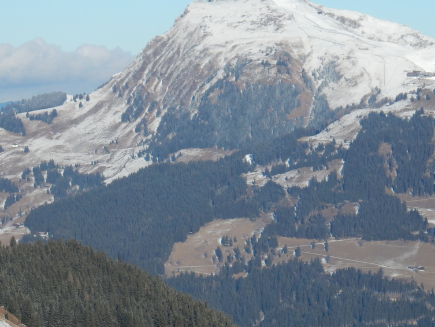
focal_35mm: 223
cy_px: 138
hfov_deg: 8.9
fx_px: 2803
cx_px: 257
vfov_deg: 6.7
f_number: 6
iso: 125
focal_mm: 29.2
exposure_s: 1/640
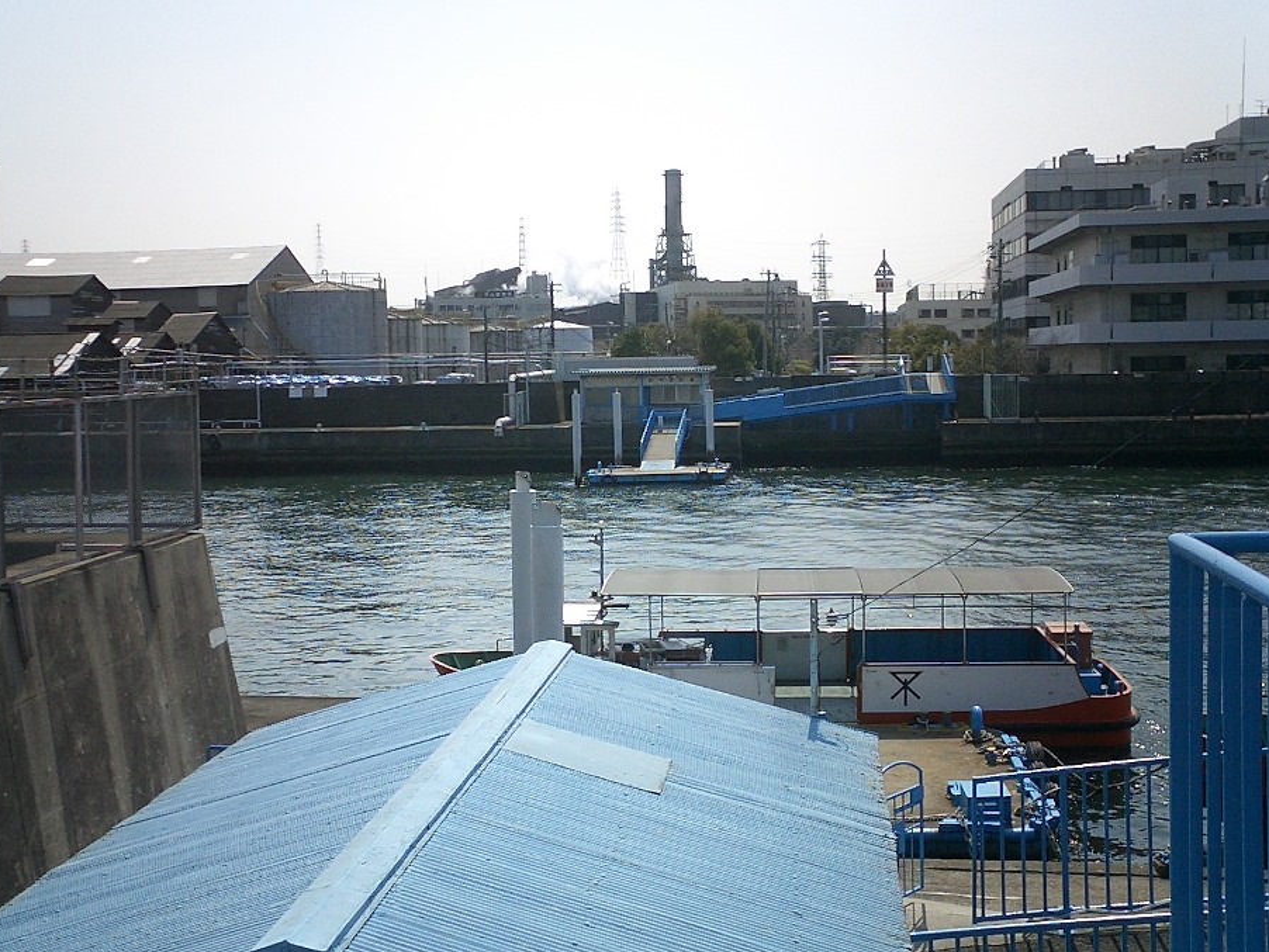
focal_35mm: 42
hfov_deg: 44.7
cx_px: 575
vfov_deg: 34.4
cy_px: 484
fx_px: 1540
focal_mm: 5.6
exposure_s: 1/1250
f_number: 3.5
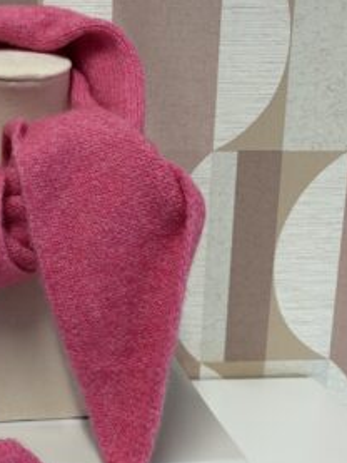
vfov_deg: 38.1
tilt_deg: -12.3
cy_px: 252
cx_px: 18
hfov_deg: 27.8
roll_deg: +0.2
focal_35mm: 50
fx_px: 668
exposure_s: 1/50
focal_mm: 5.96
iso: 125
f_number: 1.6
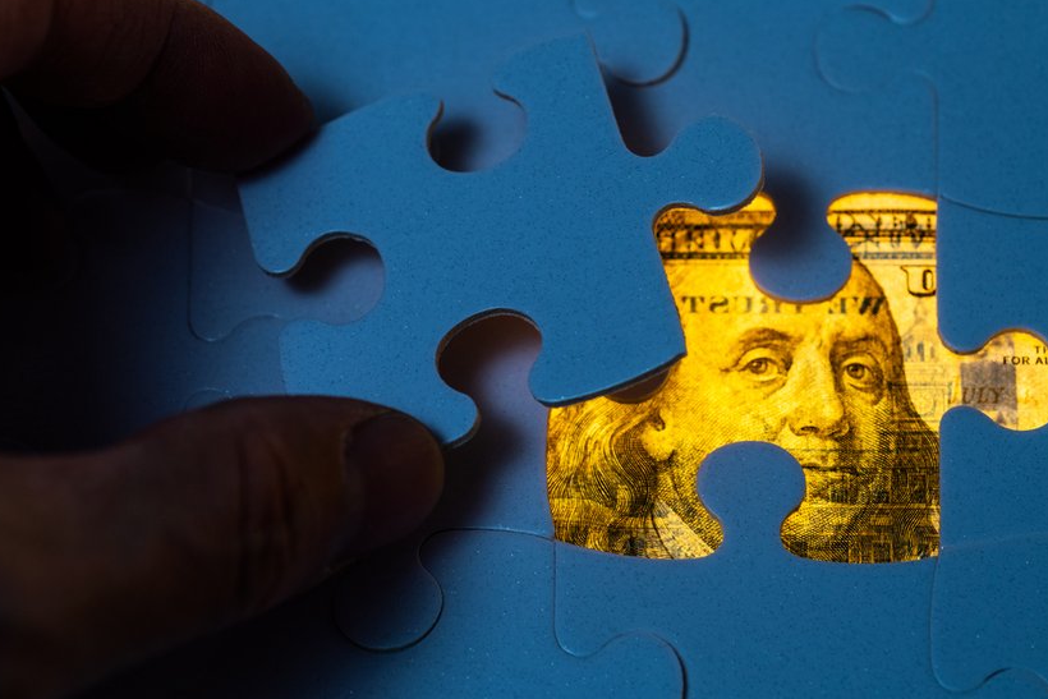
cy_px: 351
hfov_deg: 25.7
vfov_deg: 17.3
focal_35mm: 79
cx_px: 529
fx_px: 2300
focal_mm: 60
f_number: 8
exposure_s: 1/125
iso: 160
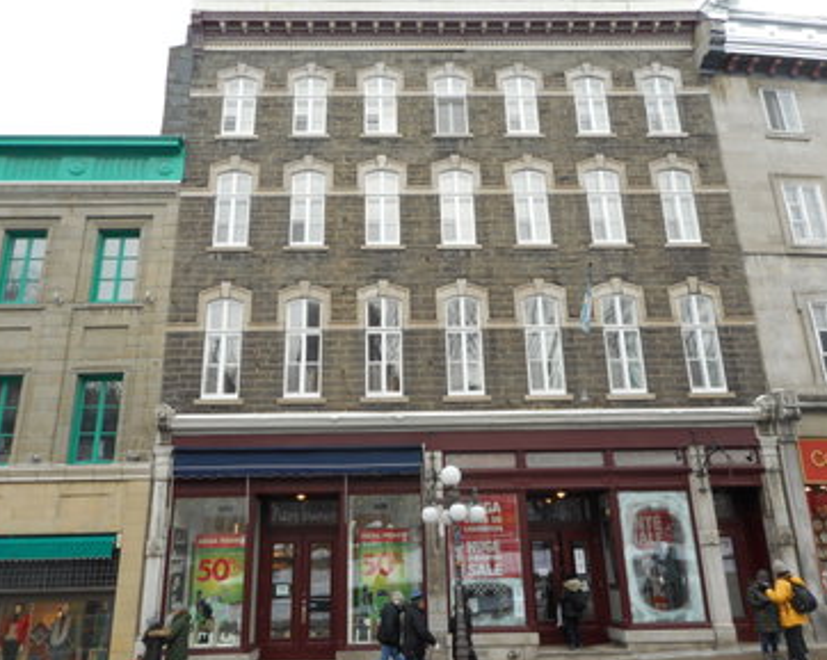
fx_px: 660
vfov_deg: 53.1
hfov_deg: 64.1
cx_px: 400
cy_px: 336
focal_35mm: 27
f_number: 3.7
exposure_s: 1/250
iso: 160
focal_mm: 4.5
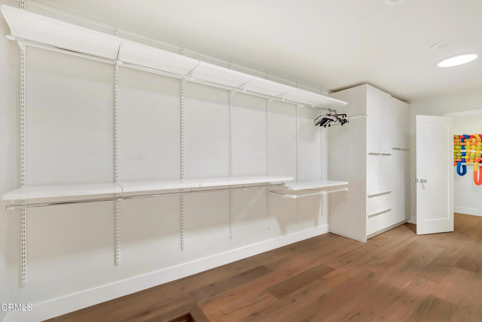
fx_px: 201
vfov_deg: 77.3
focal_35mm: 15
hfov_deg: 100.4
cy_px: 161
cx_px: 241
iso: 640
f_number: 7.1
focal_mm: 10
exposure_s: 1/30
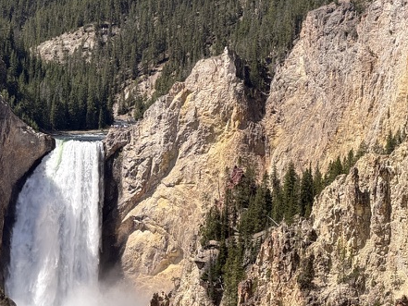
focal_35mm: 232
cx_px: 130
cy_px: 144
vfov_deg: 6.4
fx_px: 2735
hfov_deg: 8.5
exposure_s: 1/638
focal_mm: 16.89
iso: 32
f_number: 2.8
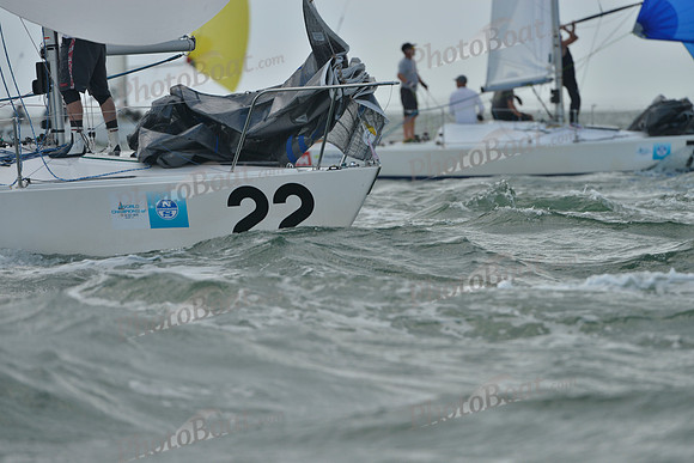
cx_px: 347
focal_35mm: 400
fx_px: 7713
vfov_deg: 3.4
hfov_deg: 5.2
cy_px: 232
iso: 280
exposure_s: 1/1250
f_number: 6.3
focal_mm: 400
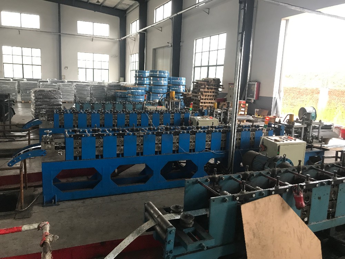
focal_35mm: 28
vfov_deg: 49.7
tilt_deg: -10.1
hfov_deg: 63.4
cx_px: 172
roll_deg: -1.8
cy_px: 130
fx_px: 279
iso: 32
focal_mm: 3.99
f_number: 1.8
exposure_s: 1/25
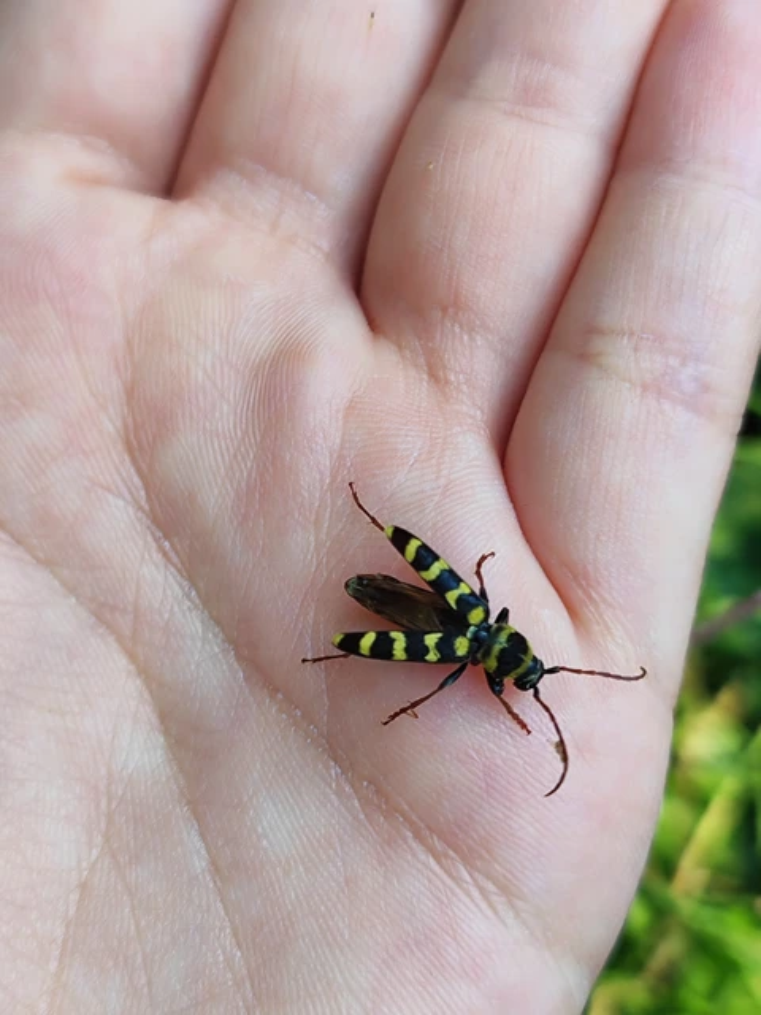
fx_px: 703
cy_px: 508
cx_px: 380
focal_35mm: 24
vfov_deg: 71.6
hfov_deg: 56.8
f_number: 1.89
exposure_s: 1/100
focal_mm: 5.89
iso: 83
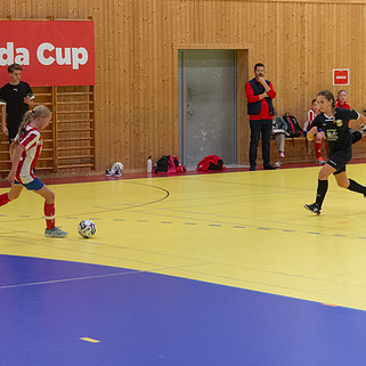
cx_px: 48
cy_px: 165
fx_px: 1292
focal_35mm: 108
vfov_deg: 16.1
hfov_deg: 16.0
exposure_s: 1/500
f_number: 3.2
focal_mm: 70
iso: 4000
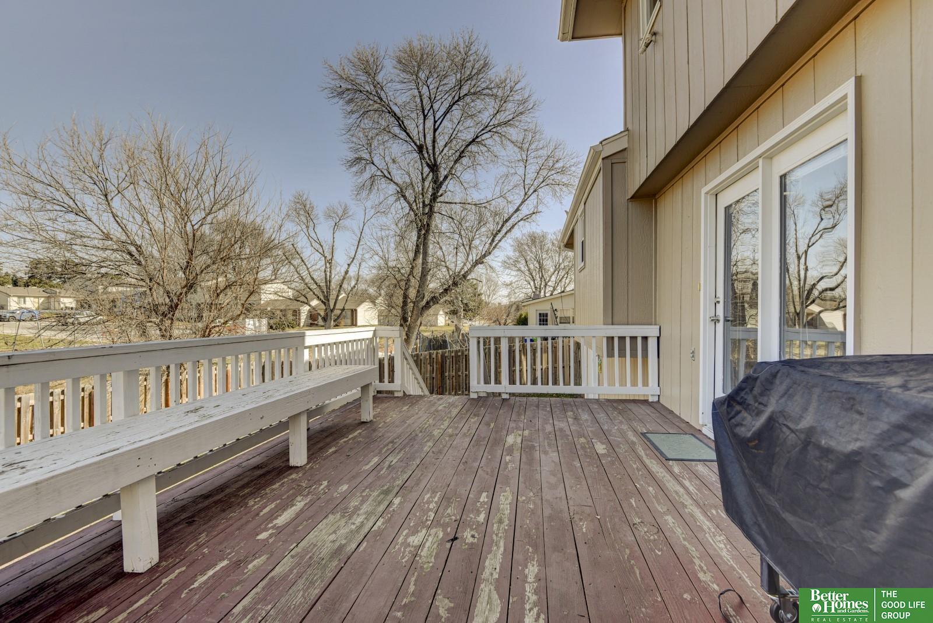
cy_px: 312
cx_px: 466
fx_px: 622
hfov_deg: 73.7
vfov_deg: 53.2
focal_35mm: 24
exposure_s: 1/640
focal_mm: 24
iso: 400
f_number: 8
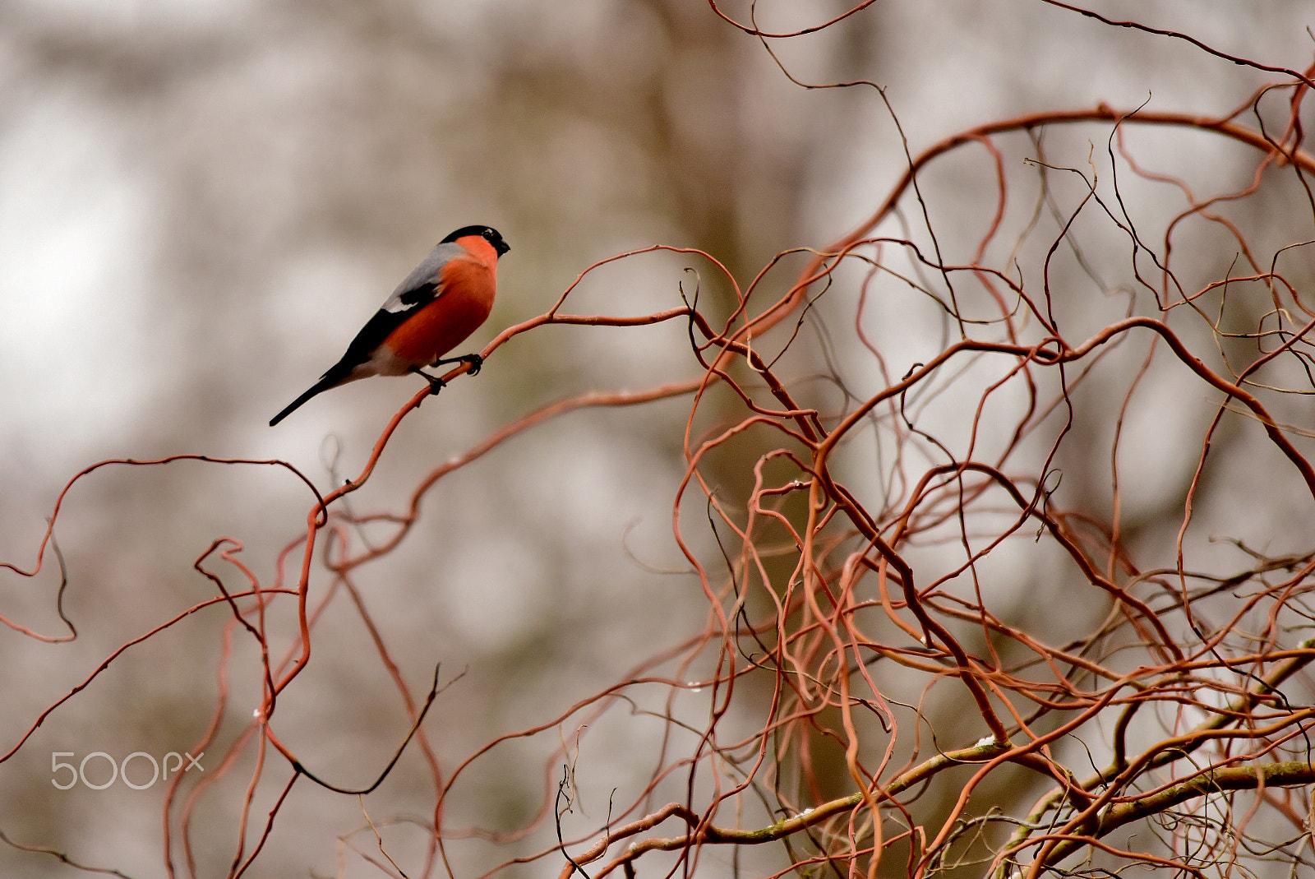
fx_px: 14620
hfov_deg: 5.2
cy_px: 440
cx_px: 658
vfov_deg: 3.4
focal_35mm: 400
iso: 1600
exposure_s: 1/1250
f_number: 5.6
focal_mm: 400
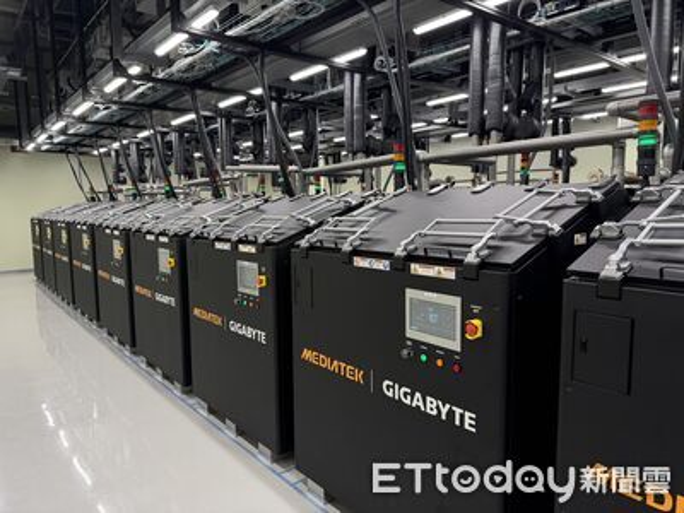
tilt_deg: -6.1
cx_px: 342
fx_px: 474
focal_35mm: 24
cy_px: 256
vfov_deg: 56.8
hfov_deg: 71.6
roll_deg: +1.0
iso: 200
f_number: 1.78
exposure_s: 1/127
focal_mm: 6.76
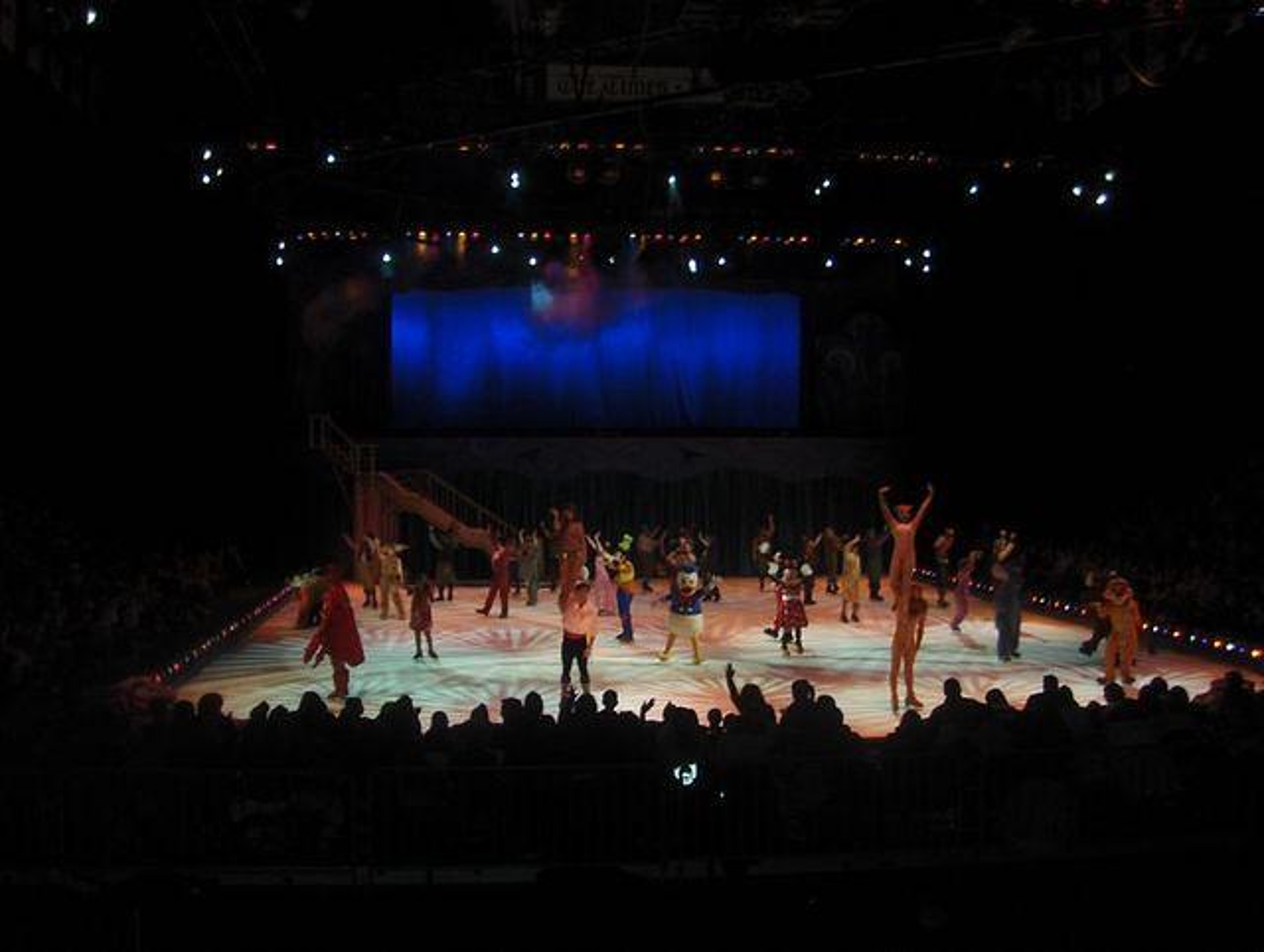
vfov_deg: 35.2
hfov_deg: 45.7
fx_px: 1499
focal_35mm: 41
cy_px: 476
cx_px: 632
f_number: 3.5
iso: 100
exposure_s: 1/60
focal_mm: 6.5
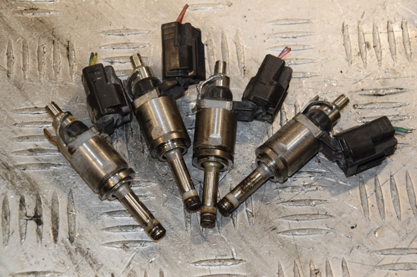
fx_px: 1302
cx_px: 208
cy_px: 138
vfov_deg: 12.2
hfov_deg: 18.2
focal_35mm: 112
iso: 800
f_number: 7.1
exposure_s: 1/200
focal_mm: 75
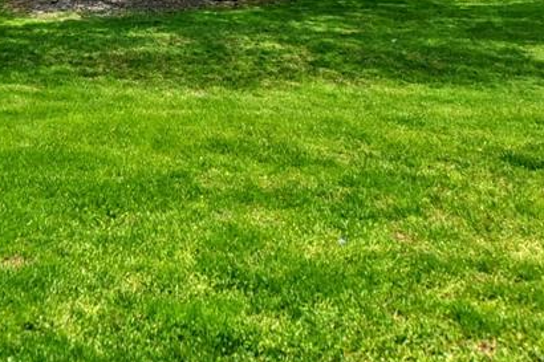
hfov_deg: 38.2
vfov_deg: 24.7
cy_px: -60
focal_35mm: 50
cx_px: 110
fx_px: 755
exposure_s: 1/2000
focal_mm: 20
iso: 1000
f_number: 5
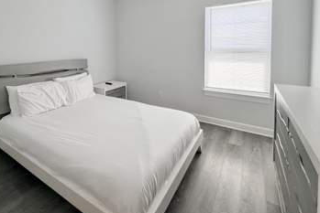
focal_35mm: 20
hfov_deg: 82.4
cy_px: 54
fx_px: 178
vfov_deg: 58.9
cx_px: 120
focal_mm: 2.22
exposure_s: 1/120
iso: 250
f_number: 2.2
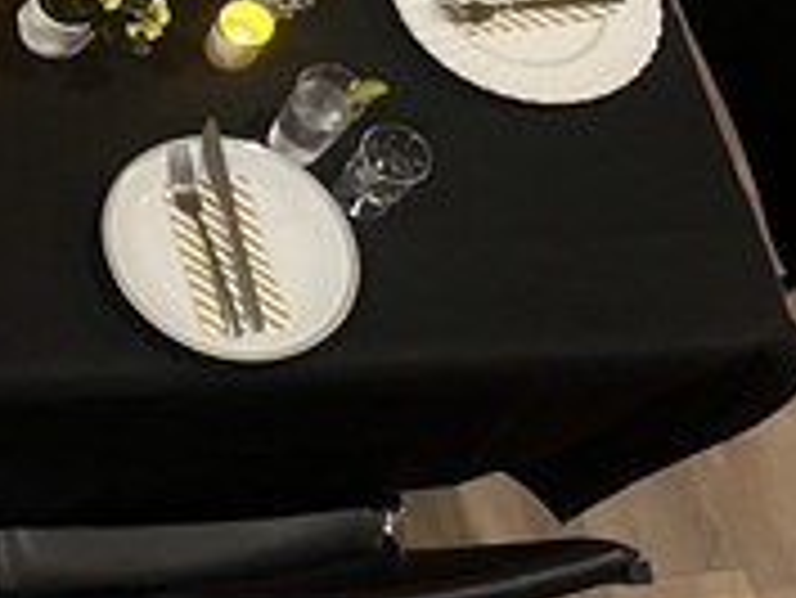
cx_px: -535
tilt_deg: -63.7
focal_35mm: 88
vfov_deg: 16.8
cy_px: 211
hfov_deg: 18.5
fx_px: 2025
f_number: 1.6
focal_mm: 5.1
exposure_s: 1/30
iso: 640
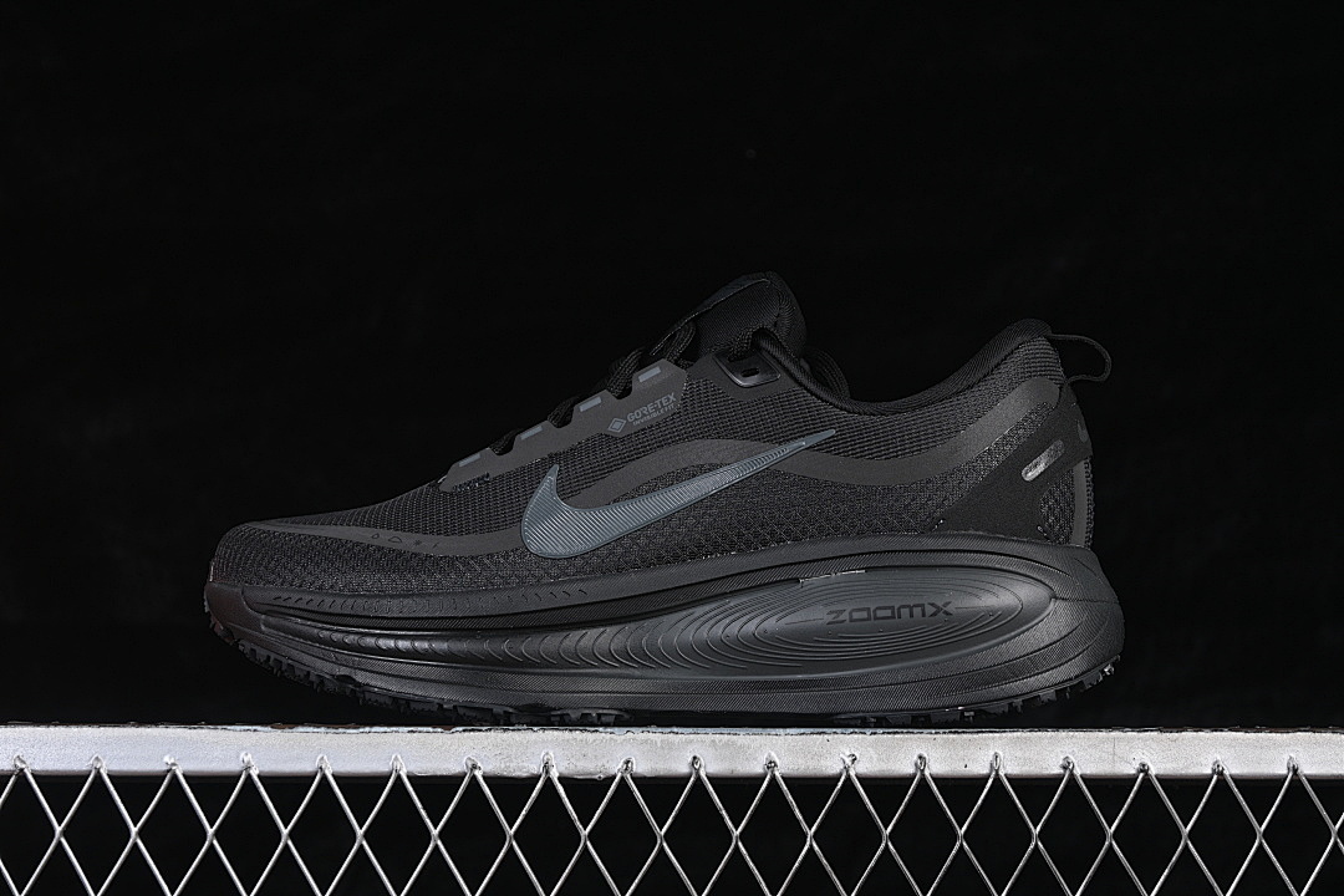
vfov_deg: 18.2
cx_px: 672
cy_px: 448
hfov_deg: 27.0
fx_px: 2800
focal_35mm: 75
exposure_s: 1/60
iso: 160
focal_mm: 50
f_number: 6.3
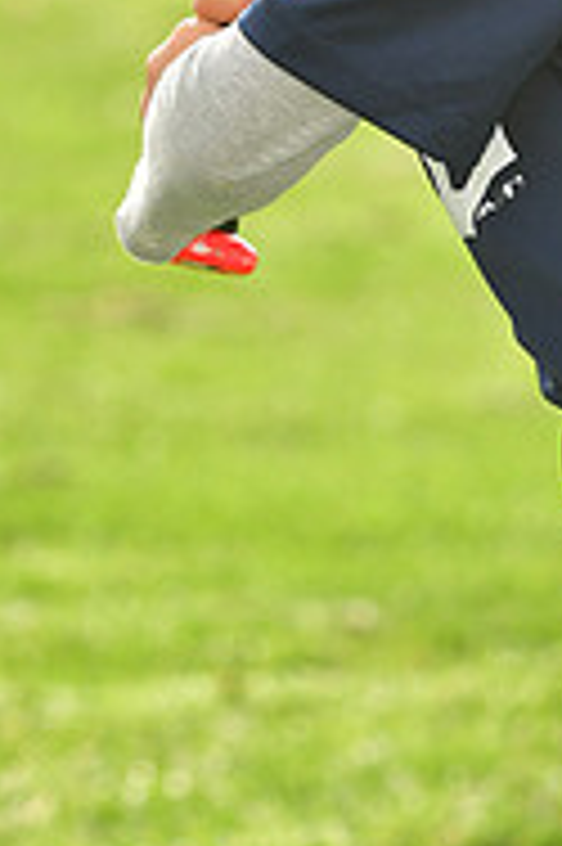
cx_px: 492
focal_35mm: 556
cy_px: -234
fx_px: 13043
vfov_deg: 3.7
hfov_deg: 2.5
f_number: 5
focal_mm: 120
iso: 200
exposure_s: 1/640
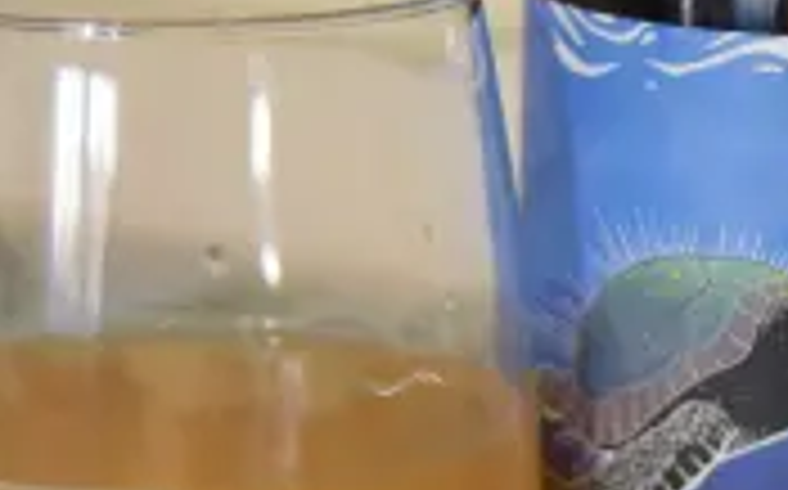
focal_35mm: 147
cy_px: 429
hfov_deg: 14.2
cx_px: 464
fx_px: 3154
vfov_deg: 8.9
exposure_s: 1/60
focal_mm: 42
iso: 1250
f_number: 5
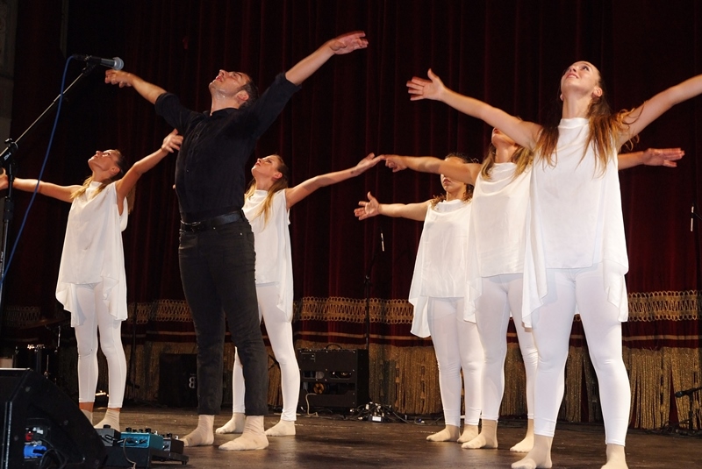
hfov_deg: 35.0
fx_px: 1112
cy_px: 234
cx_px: 351
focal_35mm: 57
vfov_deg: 23.8
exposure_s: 1/40
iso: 1600
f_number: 4.5
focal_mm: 38
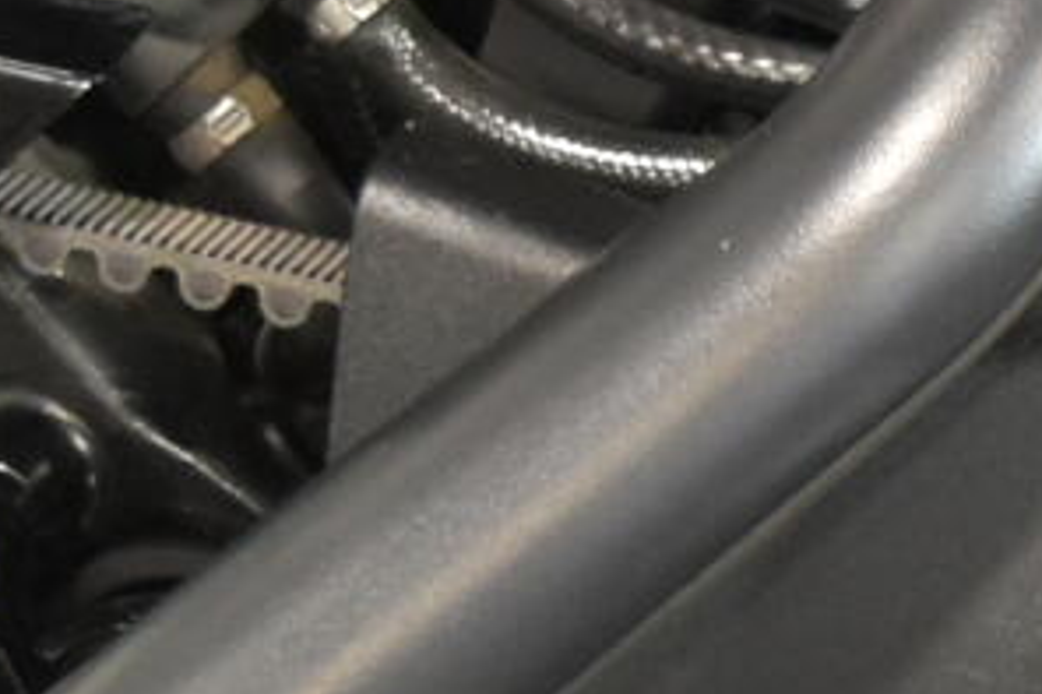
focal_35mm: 284
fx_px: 8215
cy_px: 210
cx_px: 2066
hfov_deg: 7.0
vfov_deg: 4.8
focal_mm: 28
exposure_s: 1/15
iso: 1600
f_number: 4.5
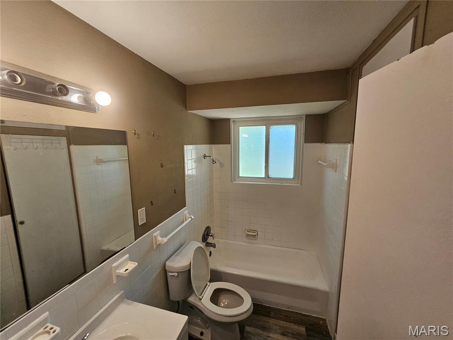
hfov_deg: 106.2
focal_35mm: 13
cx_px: 226
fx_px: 170
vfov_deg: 89.9
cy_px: 170
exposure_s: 1/60
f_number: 2.2
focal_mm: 2.2
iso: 100
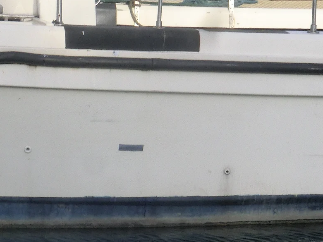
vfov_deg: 3.0
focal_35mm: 487
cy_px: 243
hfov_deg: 4.1
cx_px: 194
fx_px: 4542
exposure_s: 1/100
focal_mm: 35.05
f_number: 14.9
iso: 250
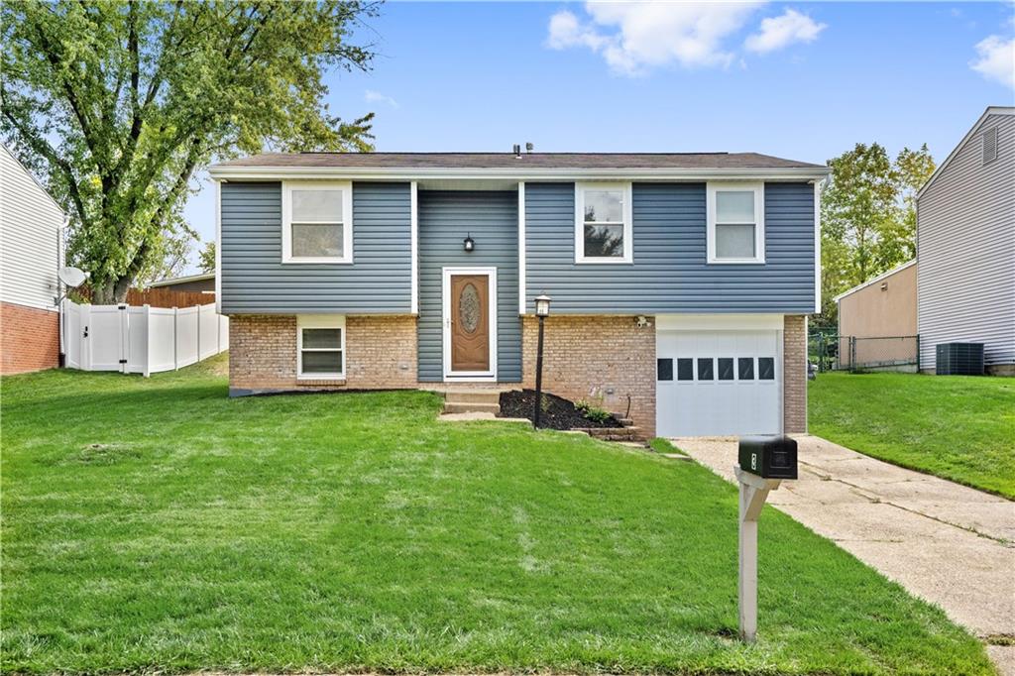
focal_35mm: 31
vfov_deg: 42.3
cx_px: 508
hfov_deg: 60.3
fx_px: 874
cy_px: 338
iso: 2000
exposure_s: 1/800
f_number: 8
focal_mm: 31
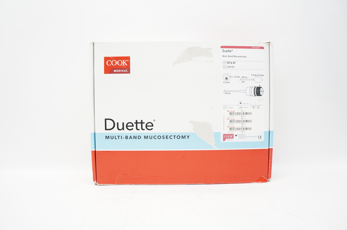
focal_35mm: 27
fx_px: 260
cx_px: 174
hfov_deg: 67.4
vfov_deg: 47.8
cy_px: 115
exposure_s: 1/125
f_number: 5.6
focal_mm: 18
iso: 1600
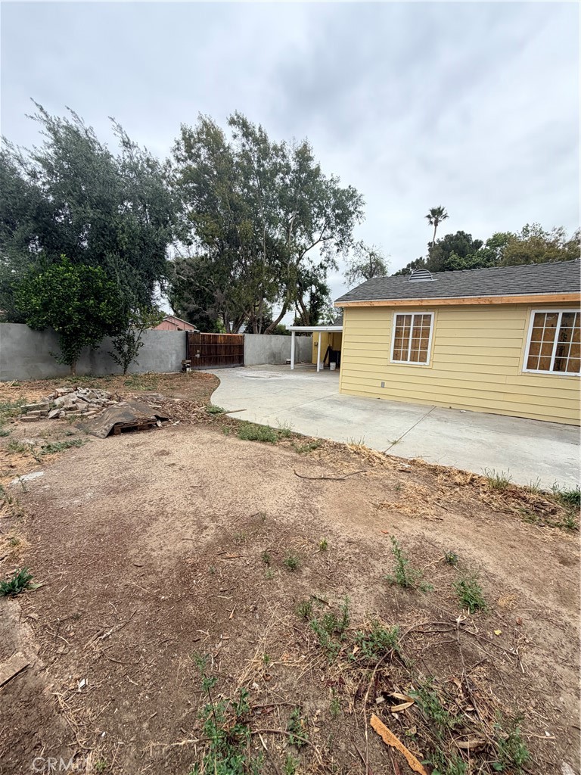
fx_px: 313
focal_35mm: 14
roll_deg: -1.4
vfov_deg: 102.1
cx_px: 290
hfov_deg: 85.7
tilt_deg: -7.7
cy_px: 388
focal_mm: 2.22
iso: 50
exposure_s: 1/359
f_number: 2.2
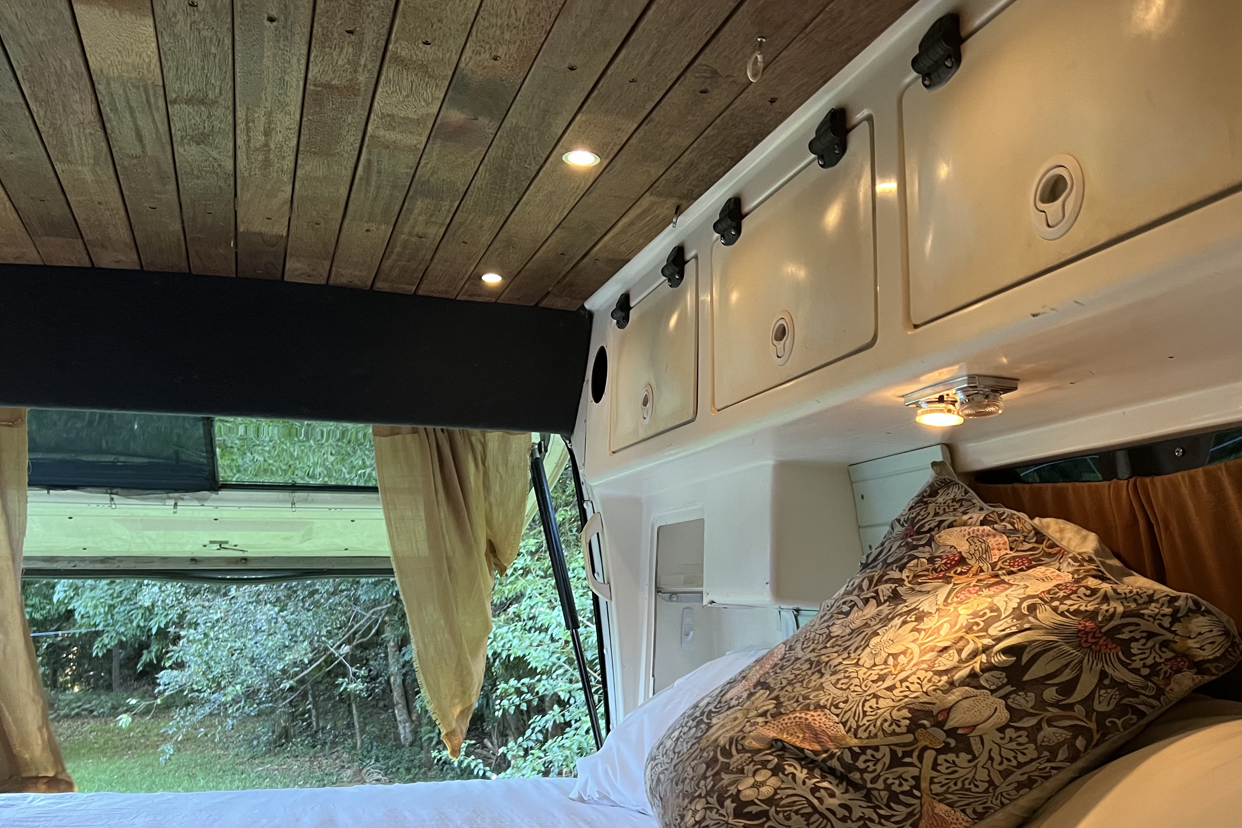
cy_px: 529
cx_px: 598
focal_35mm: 34
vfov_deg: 38.6
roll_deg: +3.1
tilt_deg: +0.6
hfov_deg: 55.8
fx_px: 1173
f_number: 1.5
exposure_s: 1/60
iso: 250
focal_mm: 5.7
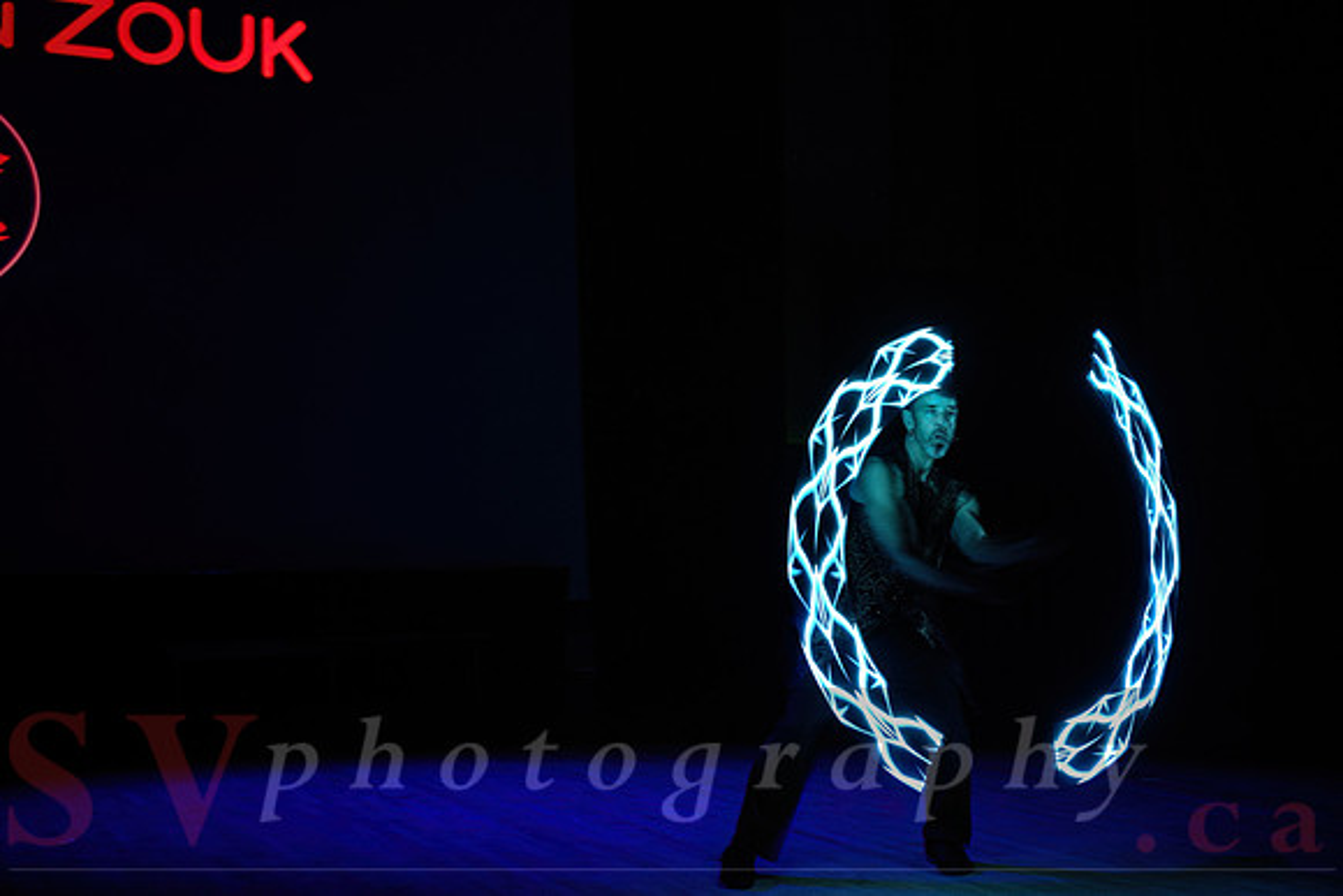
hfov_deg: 44.6
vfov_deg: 30.7
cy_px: 462
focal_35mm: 44
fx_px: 1635
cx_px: 717
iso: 400
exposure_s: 1/8
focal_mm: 40
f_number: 2.8
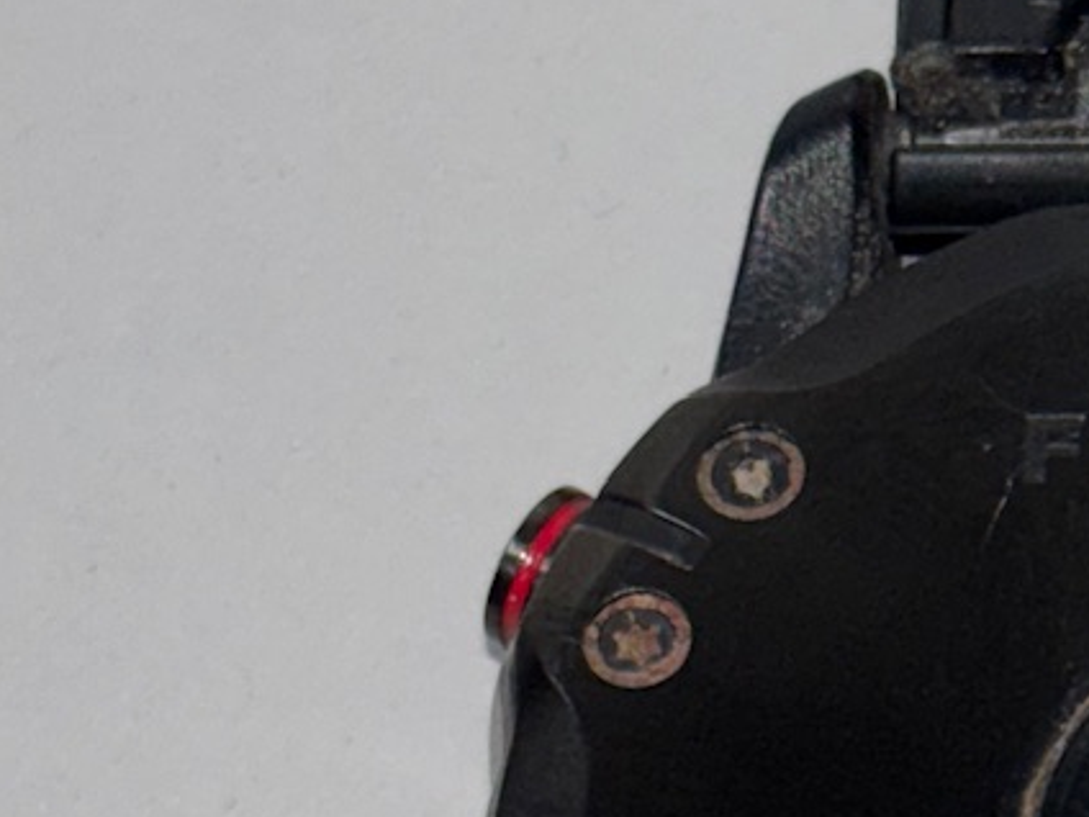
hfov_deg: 7.8
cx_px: 1454
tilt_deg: -67.1
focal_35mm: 251
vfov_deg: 5.9
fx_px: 7896
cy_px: 1200
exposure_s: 1/56
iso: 25
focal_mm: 5.96
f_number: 1.6
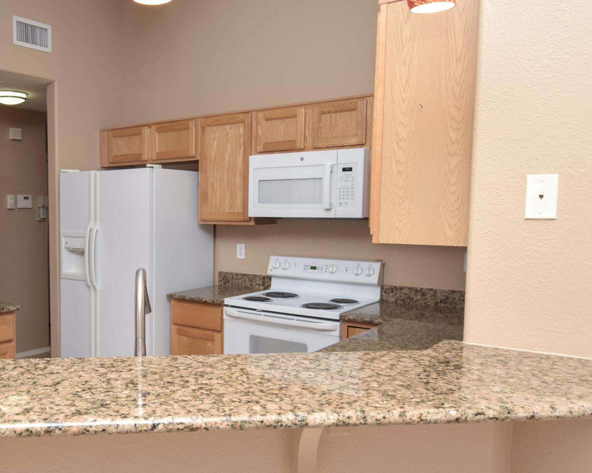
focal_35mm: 33
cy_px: 267
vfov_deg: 44.4
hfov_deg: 51.1
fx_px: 578
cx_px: 125
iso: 400
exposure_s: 1/50
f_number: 9
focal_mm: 12
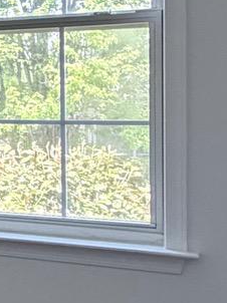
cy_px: 100
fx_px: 832
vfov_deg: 20.6
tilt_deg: +0.0
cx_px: -366
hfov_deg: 11.7
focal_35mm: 95
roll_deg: +0.9
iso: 100
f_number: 2.2
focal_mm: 2.22
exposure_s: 1/121
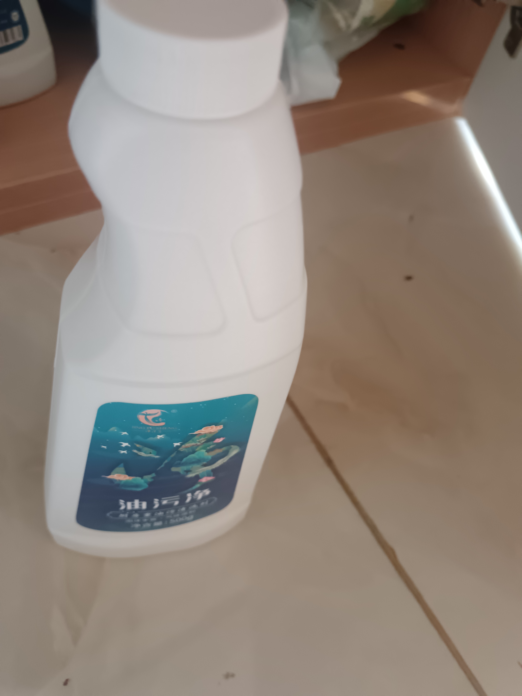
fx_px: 543
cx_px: 261
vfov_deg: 65.3
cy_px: 348
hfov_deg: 51.4
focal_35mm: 27
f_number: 1.9
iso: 1787
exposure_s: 1/25
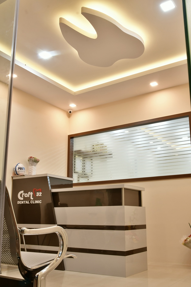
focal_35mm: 36
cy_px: 144
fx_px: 286
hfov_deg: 36.9
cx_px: 96
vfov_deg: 53.1
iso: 400
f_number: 10
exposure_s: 1/3
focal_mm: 24
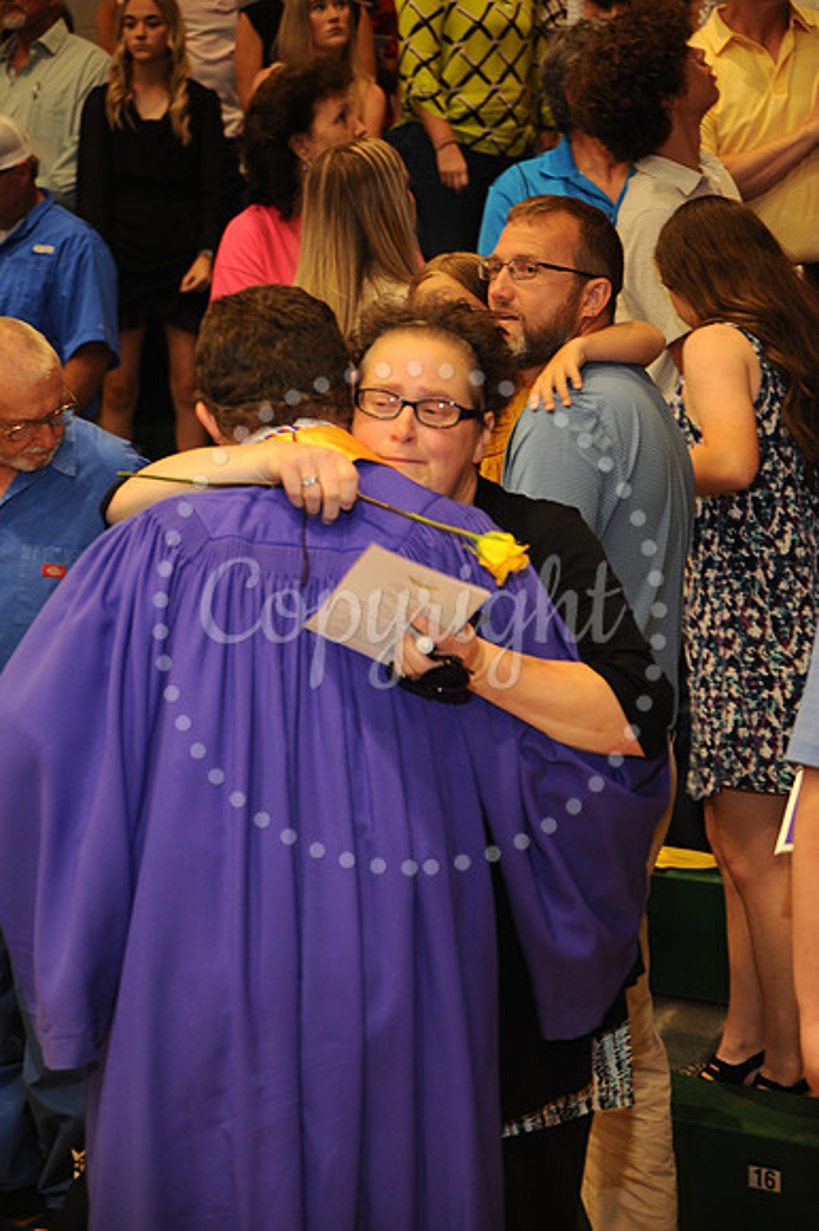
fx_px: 3587
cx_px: 410
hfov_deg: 13.0
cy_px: 616
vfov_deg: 19.5
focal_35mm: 105
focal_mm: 105
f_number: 5.6
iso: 1250
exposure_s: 1/60
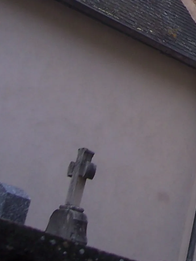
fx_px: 786
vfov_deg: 17.4
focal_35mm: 104
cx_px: 265
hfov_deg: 13.6
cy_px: -109
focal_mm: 6
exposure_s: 1/180
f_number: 3
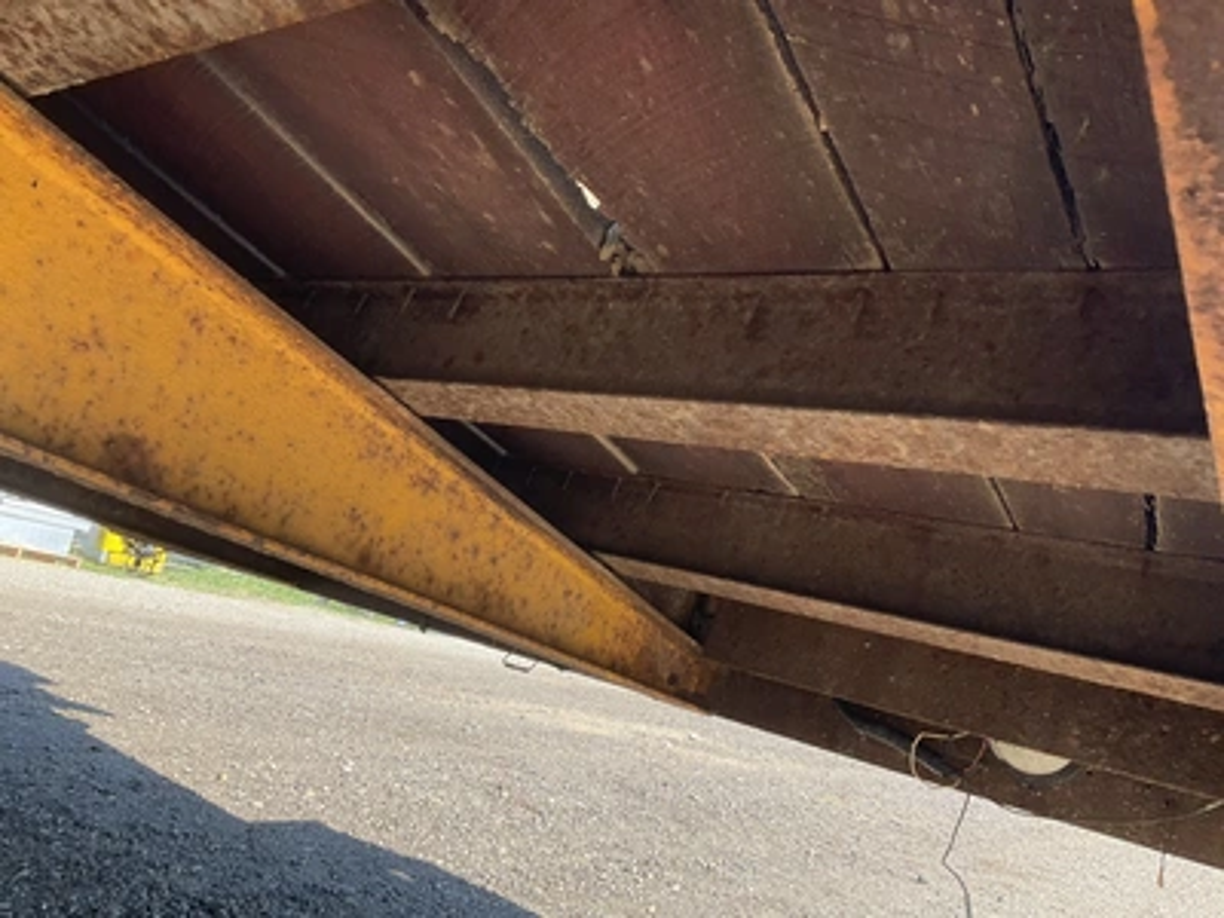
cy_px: 459
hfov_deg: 61.7
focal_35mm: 29
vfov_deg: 48.2
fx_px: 1025
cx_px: 612
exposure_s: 1/365
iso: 25
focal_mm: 3
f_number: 1.8
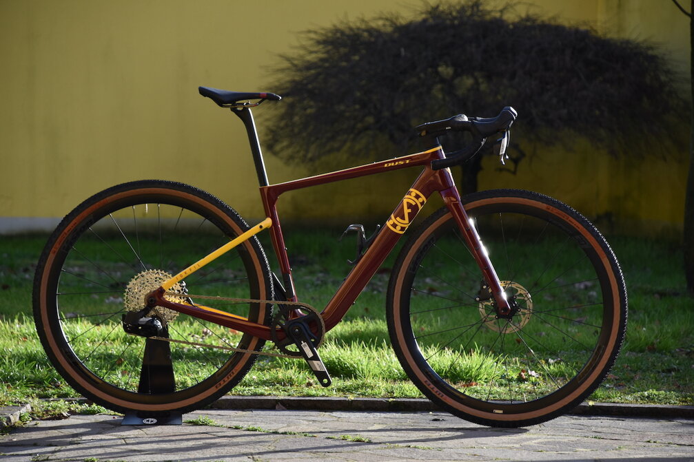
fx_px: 3238
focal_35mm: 168
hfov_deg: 12.2
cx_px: 347
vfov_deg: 8.2
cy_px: 231
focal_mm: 112
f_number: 5.6
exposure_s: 1/500
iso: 360
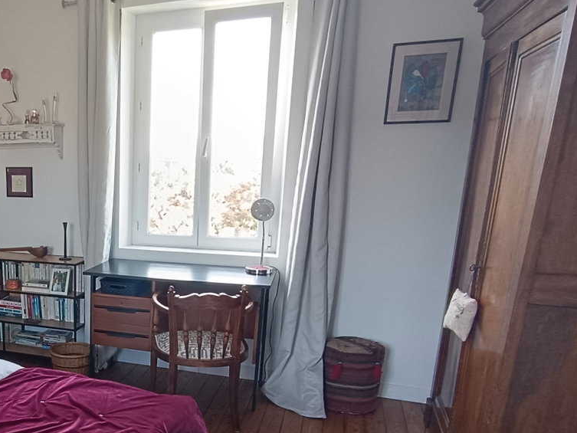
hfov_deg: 49.1
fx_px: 567
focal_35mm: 34
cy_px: 298
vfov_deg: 41.1
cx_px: 77
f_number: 2.2
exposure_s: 1/50
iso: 160
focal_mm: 1.66
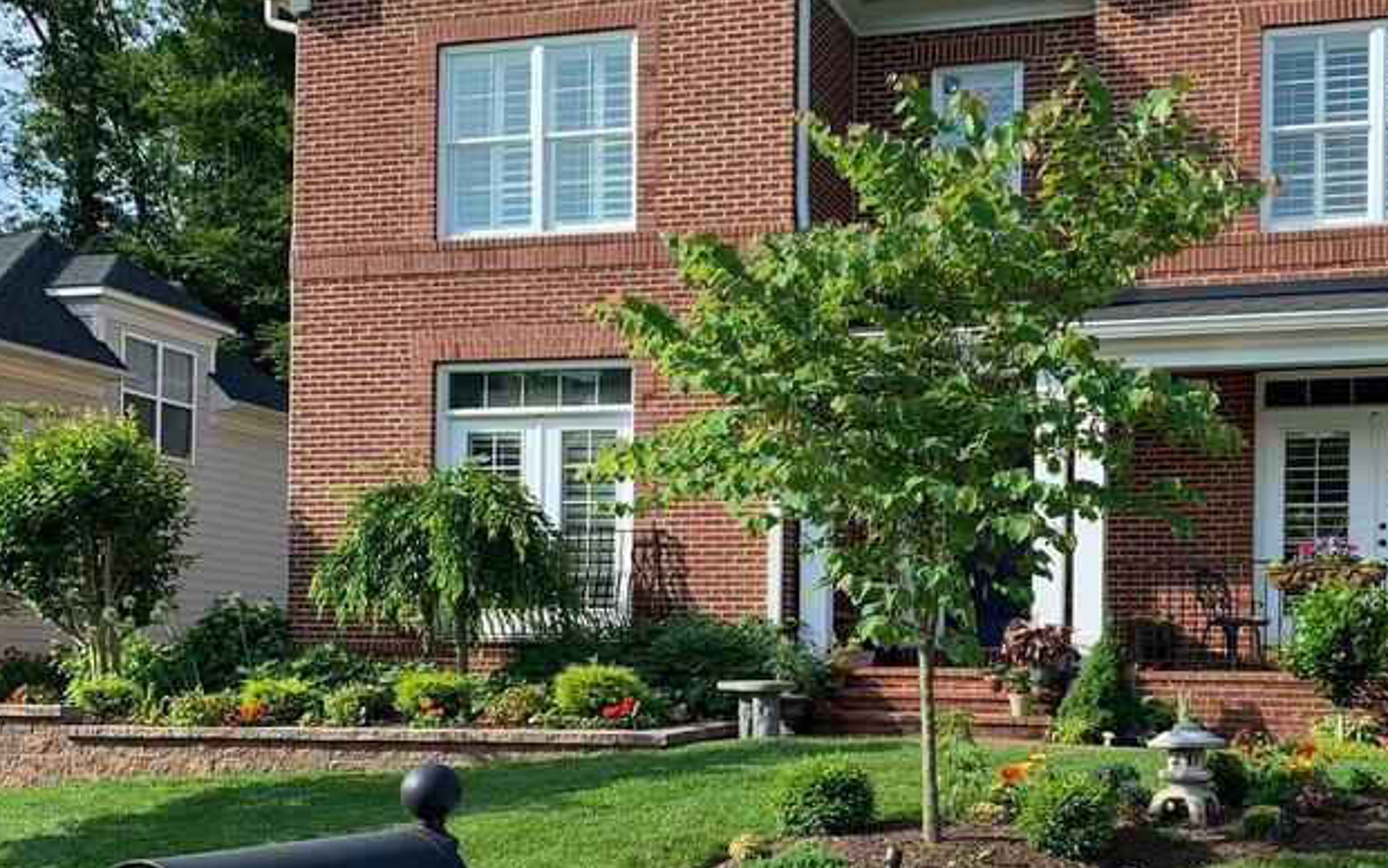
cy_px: 653
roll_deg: -1.2
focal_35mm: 48
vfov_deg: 26.5
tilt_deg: +1.0
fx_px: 1816
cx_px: 860
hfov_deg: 41.5
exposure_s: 1/1136
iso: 25
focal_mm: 4.25
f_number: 1.8
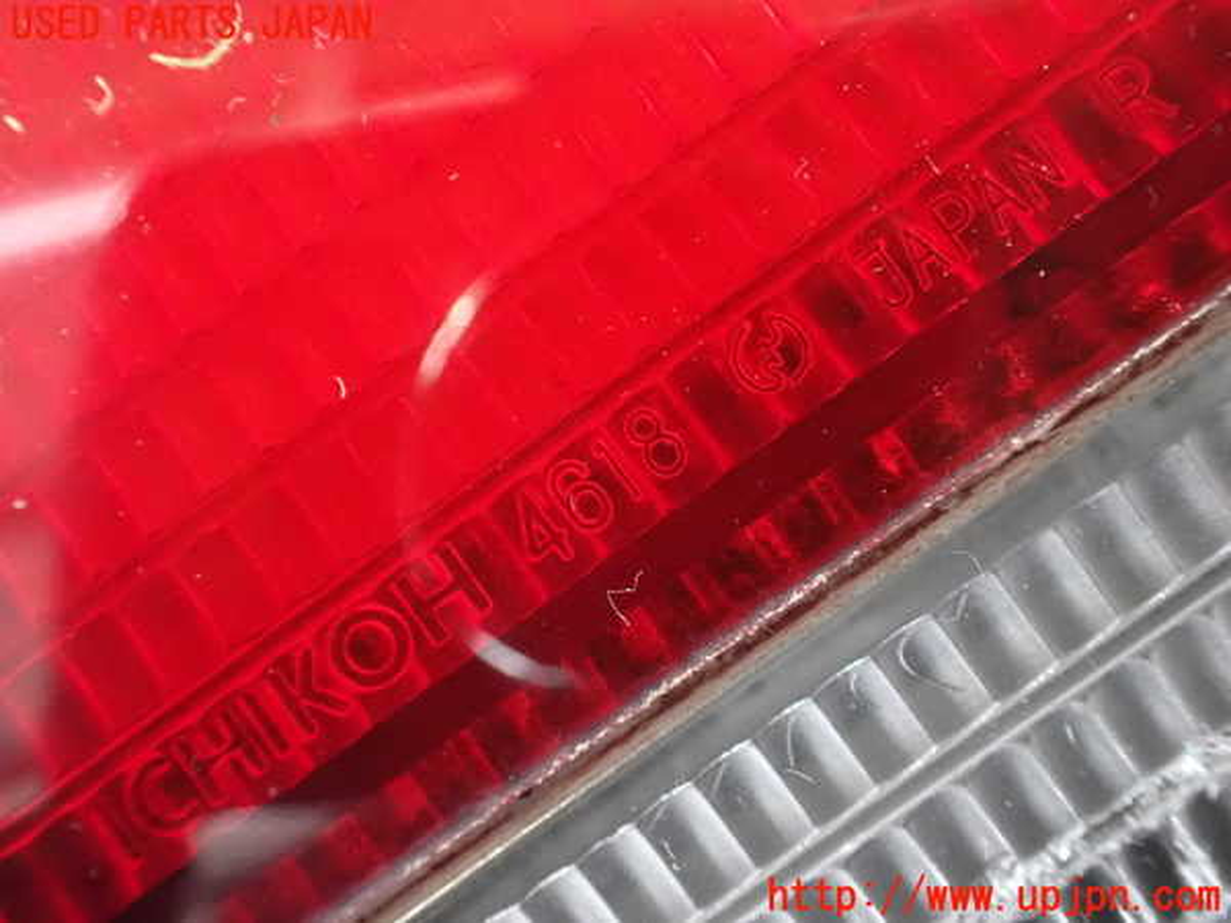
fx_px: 1280
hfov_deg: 51.4
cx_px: 616
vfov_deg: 39.7
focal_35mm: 36
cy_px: 462
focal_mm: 6.37
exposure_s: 1/40
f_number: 2.5
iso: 1600
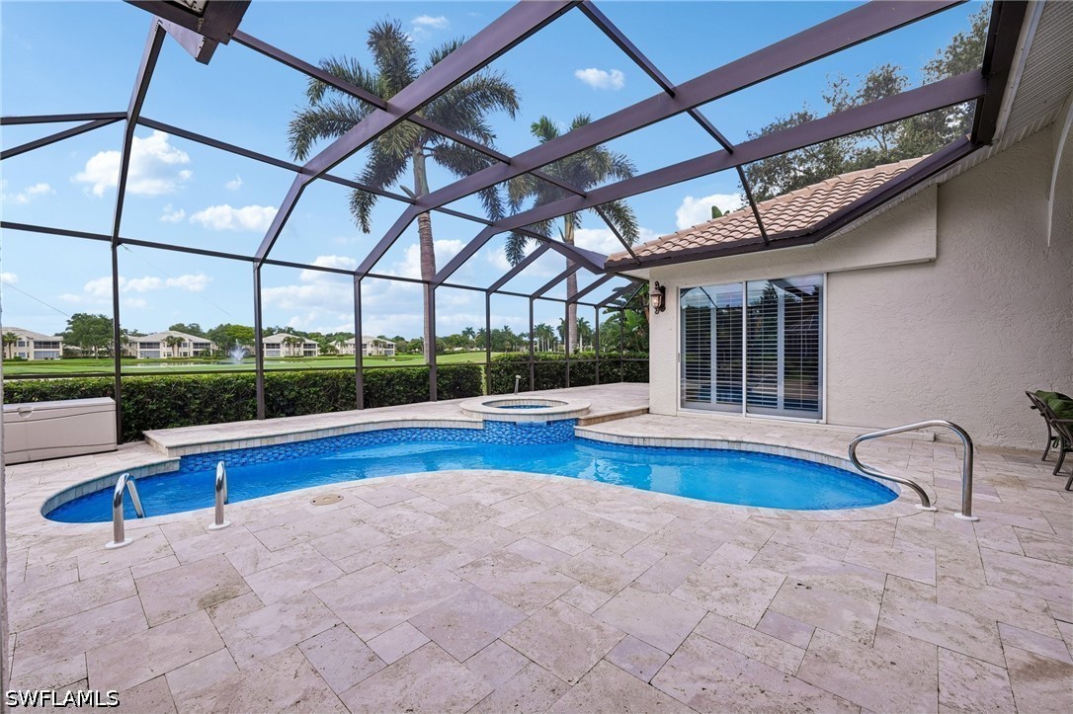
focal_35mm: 14
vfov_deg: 81.2
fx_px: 417
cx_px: 536
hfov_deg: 104.3
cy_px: 357
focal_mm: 14
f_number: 8
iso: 50
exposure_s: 1/80
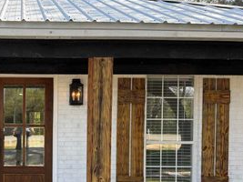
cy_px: 129
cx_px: 32
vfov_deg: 31.8
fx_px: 316
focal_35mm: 45
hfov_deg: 39.5
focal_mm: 6.76
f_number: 1.78
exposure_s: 1/943
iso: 100
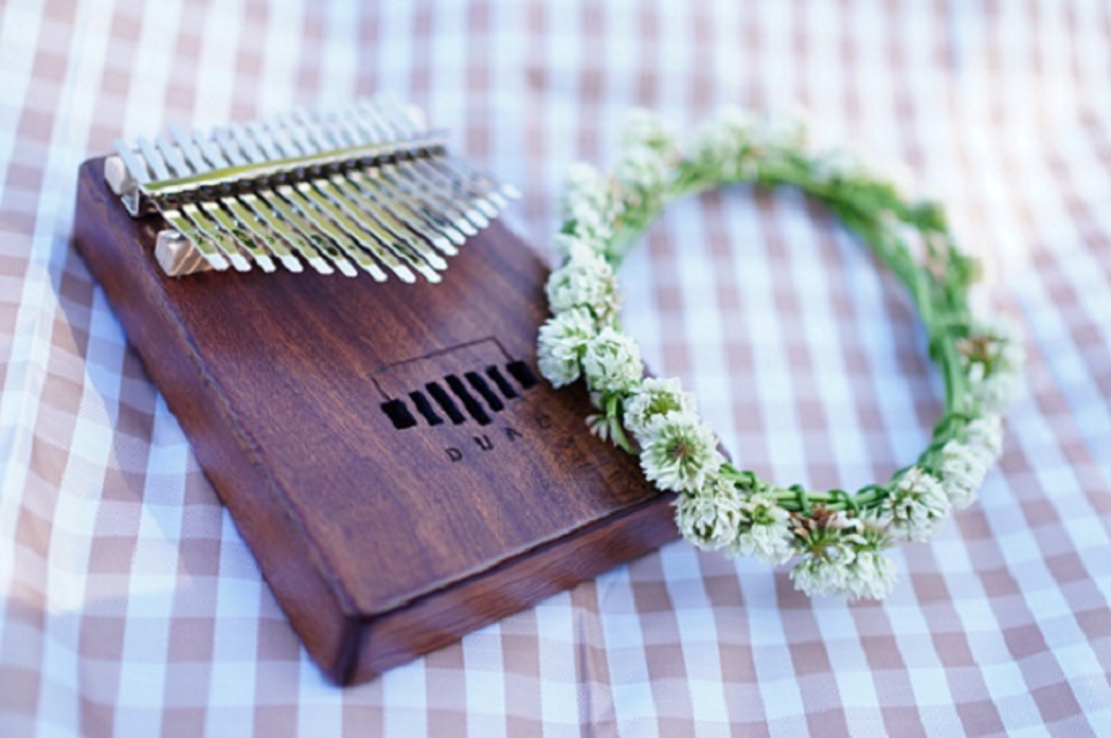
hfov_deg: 54.5
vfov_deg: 37.7
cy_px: 369
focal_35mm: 35
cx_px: 556
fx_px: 1079
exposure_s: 1/640
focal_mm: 35
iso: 100
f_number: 1.8
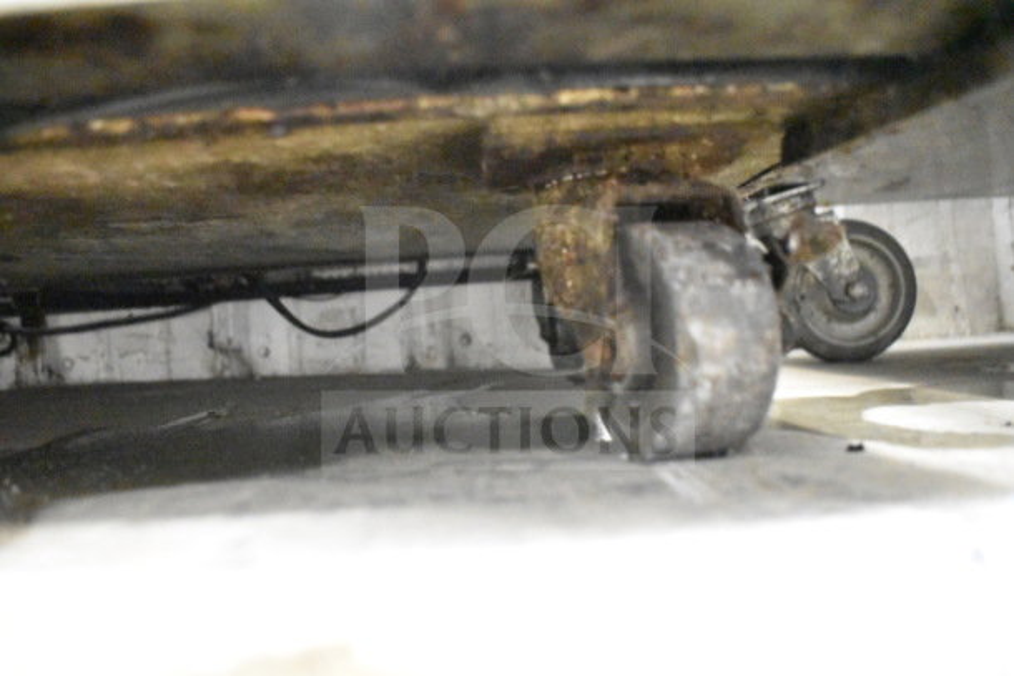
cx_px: 507
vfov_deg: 48.0
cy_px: 338
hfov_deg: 67.4
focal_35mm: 27
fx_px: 761
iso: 25600
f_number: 3.5
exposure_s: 1/13
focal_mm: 18
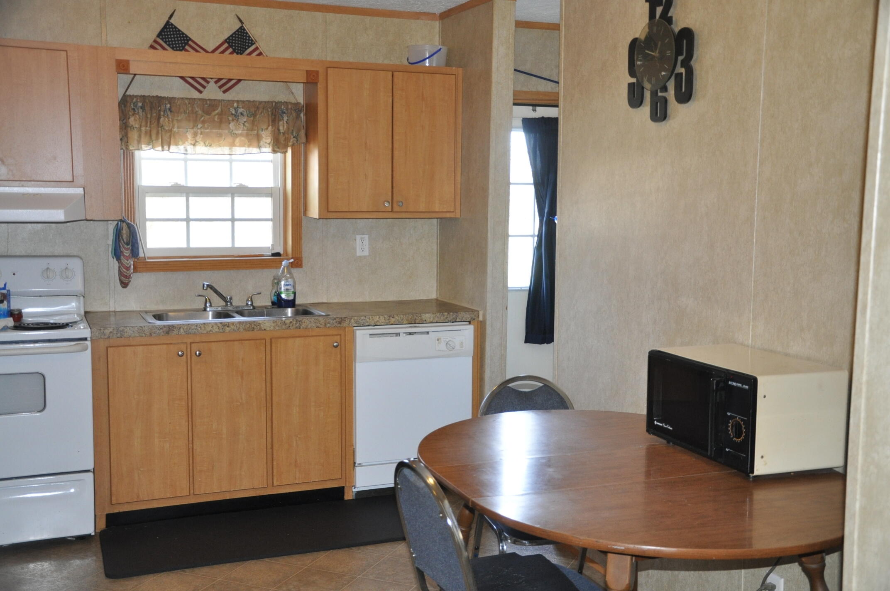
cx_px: 445
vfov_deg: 34.1
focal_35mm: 39
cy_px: 296
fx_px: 963
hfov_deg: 49.6
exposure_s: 1/125
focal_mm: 26
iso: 800
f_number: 4
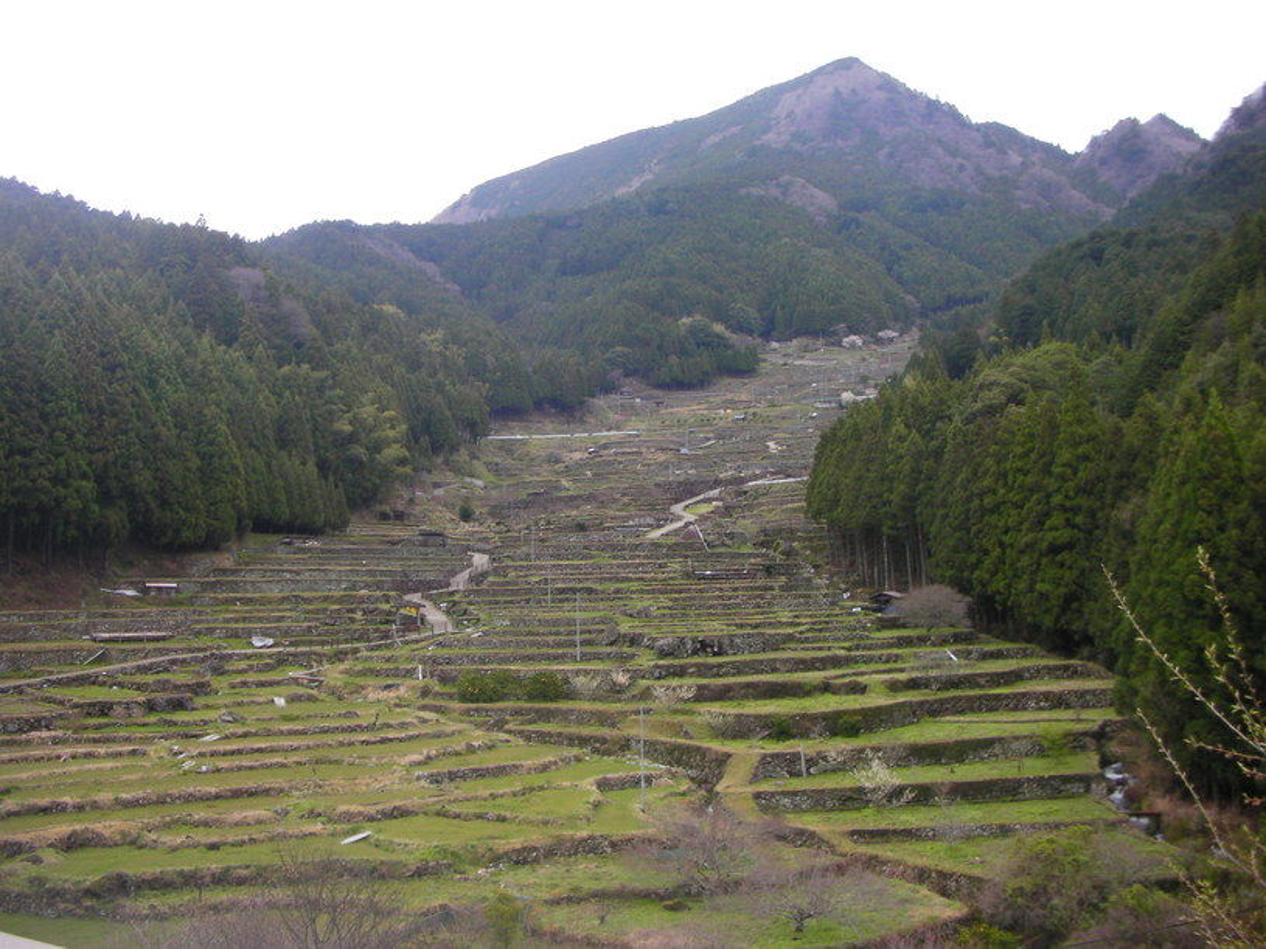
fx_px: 1390
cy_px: 474
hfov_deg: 49.0
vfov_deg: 37.7
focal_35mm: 38
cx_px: 633
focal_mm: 6.3
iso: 50
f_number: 3.5
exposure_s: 1/145
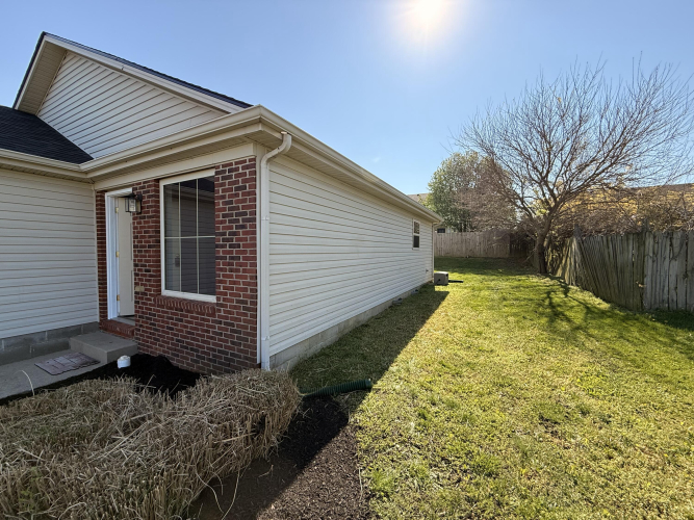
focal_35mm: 14
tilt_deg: -1.8
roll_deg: -0.2
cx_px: 347
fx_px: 281
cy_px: 260
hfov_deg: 102.1
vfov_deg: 85.7
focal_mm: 2.22
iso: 64
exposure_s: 1/1235
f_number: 2.2
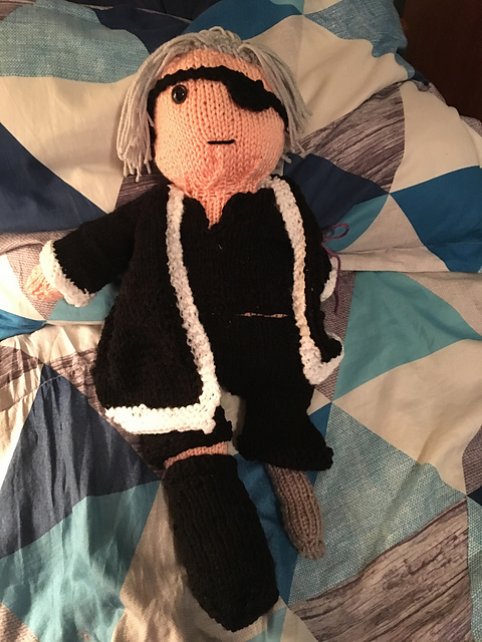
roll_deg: -2.9
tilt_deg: -42.8
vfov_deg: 61.7
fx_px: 538
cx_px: 241
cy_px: 321
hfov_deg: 48.2
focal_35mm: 29
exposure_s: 1/15
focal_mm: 4.15
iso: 320
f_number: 2.2
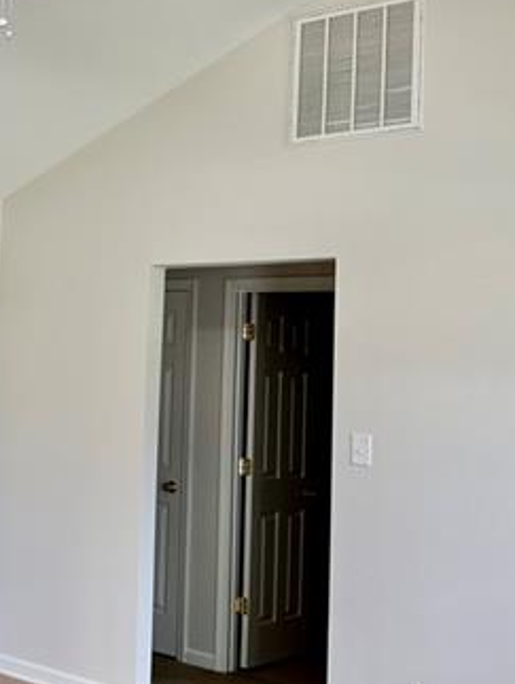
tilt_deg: +7.4
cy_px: 275
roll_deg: -1.5
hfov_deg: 24.1
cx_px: -51
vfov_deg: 33.6
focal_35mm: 57
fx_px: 1128
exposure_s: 1/120
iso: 100
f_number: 1.78
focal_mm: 6.86
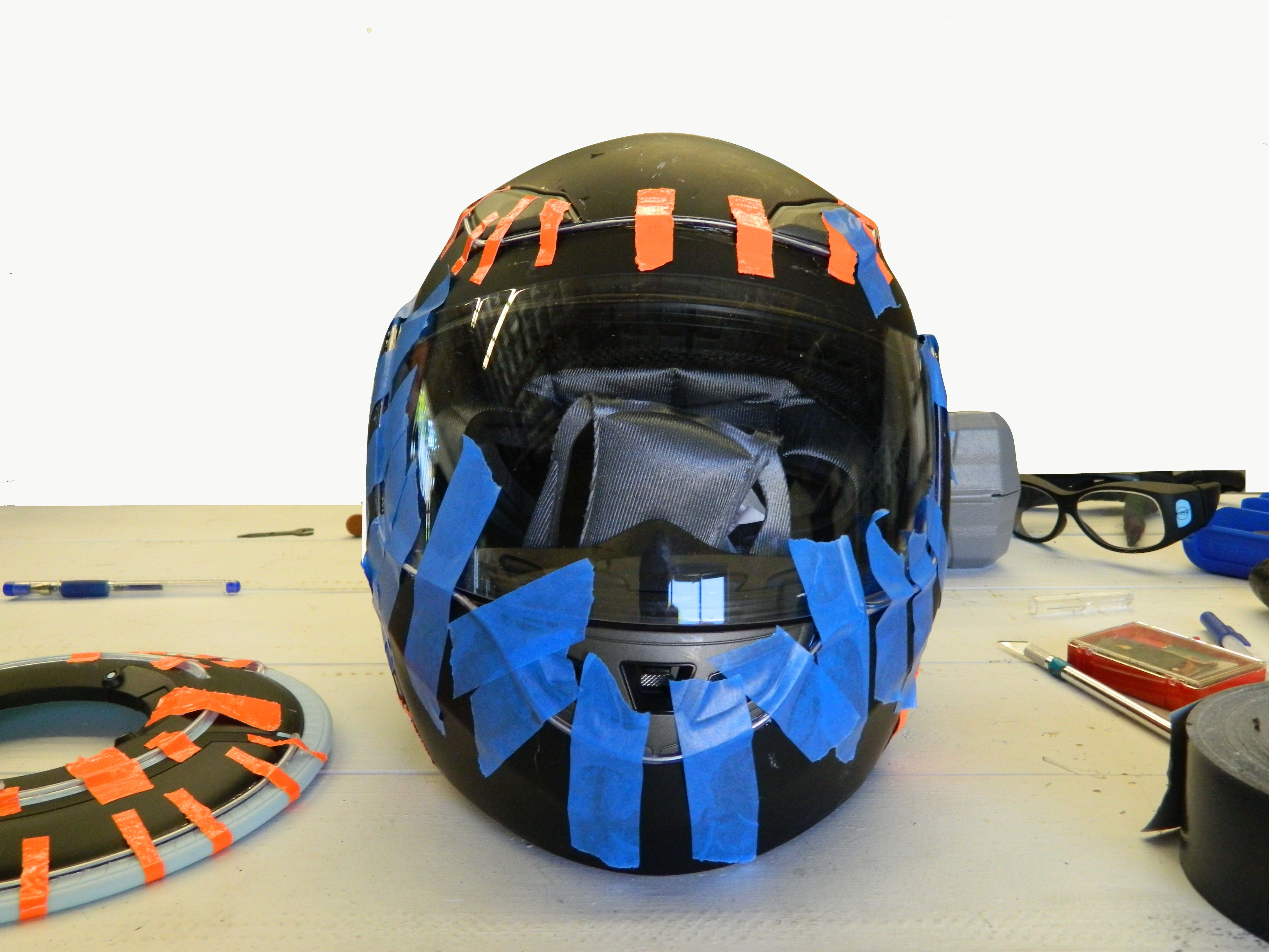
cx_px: 634
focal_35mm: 35
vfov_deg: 40.7
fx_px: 1283
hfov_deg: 52.6
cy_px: 476
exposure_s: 1/40
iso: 360
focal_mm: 6.2
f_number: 3.3
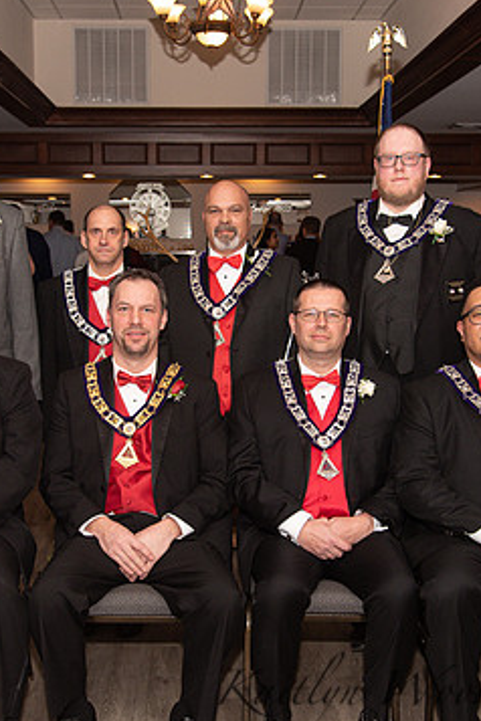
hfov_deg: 26.0
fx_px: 1042
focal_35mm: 52
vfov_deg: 38.2
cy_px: 377
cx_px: 216
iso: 800
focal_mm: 31
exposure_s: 1/200
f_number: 4
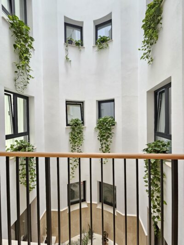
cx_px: 92
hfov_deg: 89.9
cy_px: 122
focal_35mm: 13
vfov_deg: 106.2
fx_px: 92
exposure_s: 1/50
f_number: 2.2
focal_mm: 2.2
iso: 400
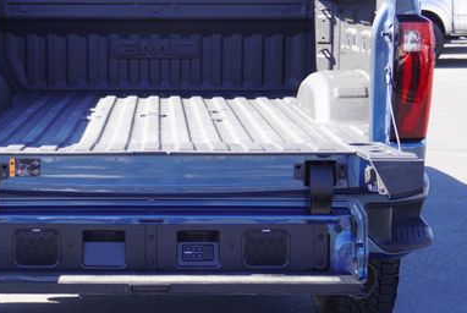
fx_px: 1076
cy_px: 134
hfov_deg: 24.3
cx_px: 144
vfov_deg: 16.5
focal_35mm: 83
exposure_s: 1/80
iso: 100
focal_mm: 33
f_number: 6.3
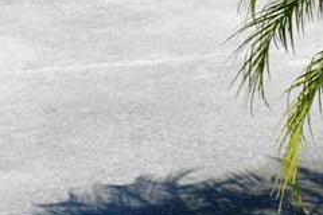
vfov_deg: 9.6
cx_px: 215
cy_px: -50
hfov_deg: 14.5
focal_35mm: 141
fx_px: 1265
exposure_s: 1/1000
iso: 100
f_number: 4.5
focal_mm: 33
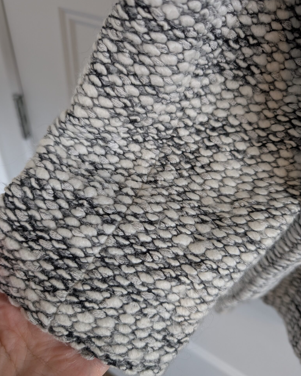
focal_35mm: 25
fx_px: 278
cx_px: 150
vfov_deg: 68.1
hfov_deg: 56.8
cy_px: 196
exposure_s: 1/120
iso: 162
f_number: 1.68
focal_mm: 6.9
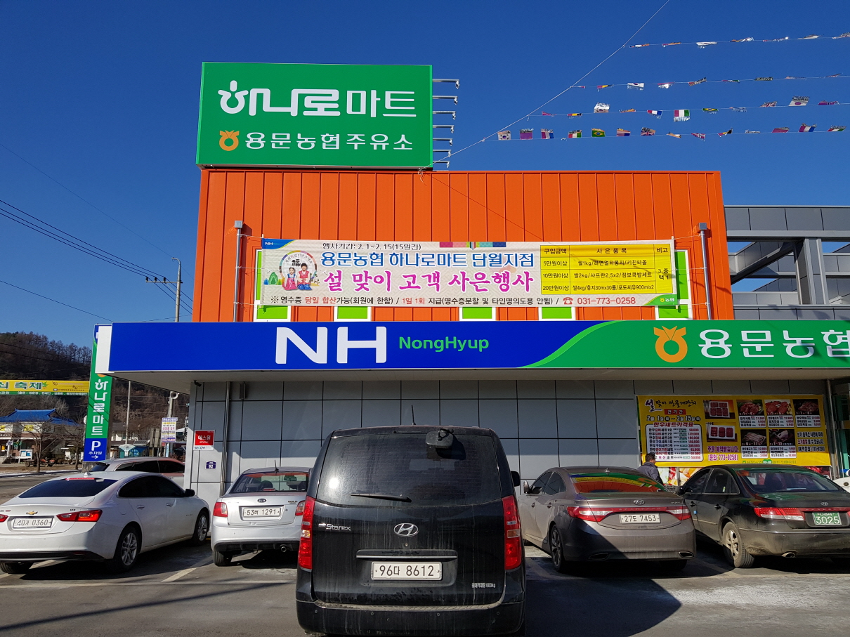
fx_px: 638
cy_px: 318
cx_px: 425
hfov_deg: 67.3
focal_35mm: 26
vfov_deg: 53.0
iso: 40
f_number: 1.7
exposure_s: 1/3040
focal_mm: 4.3
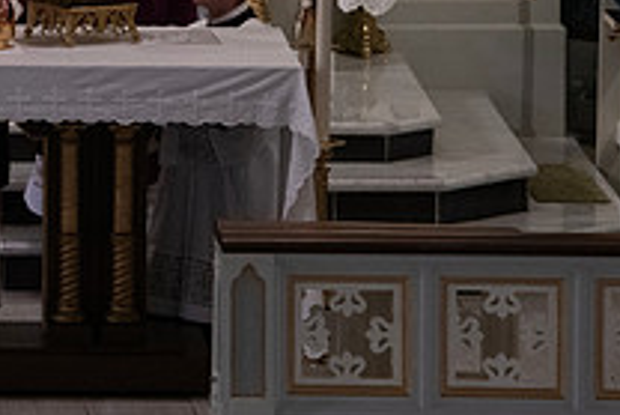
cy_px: -1
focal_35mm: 418
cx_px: -78
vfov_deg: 3.3
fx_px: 7204
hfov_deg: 4.9
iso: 4000
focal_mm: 150
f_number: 10
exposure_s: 1/100
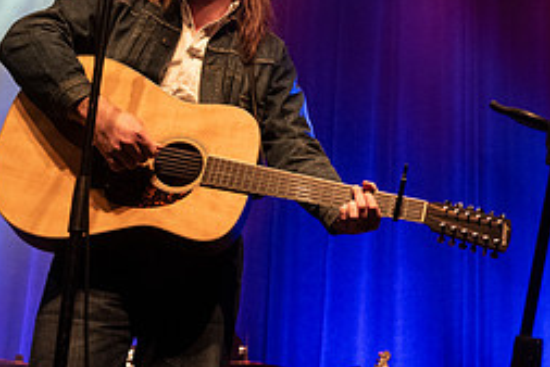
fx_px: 1192
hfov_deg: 24.7
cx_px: 556
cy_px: 87
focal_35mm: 78
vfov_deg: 17.4
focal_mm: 32
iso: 2500
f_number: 3.2
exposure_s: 1/160
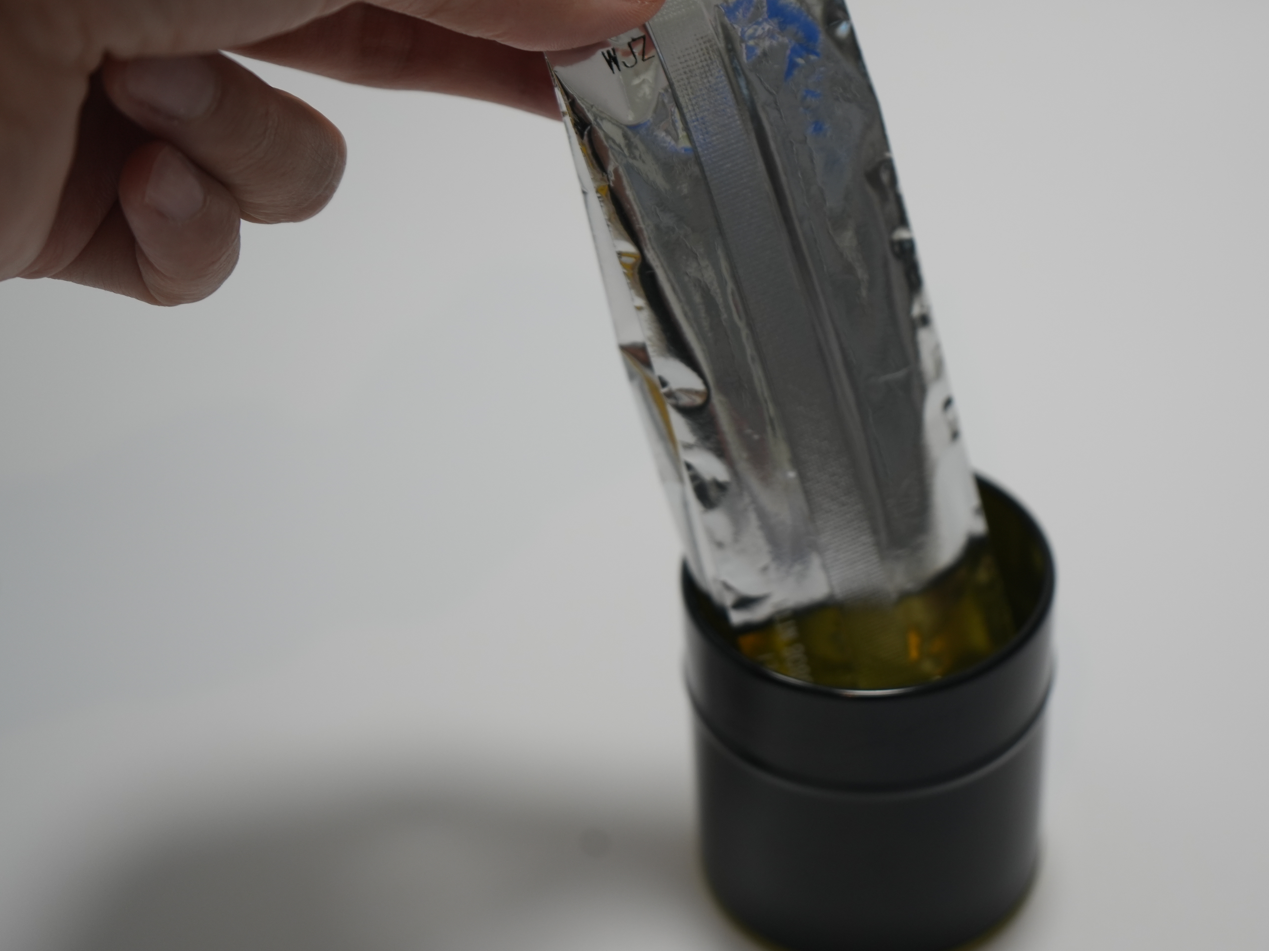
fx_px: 2419
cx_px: 853
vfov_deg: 22.2
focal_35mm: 66
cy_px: 496
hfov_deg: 29.2
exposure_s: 1/60
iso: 500
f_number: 4.5
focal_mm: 50
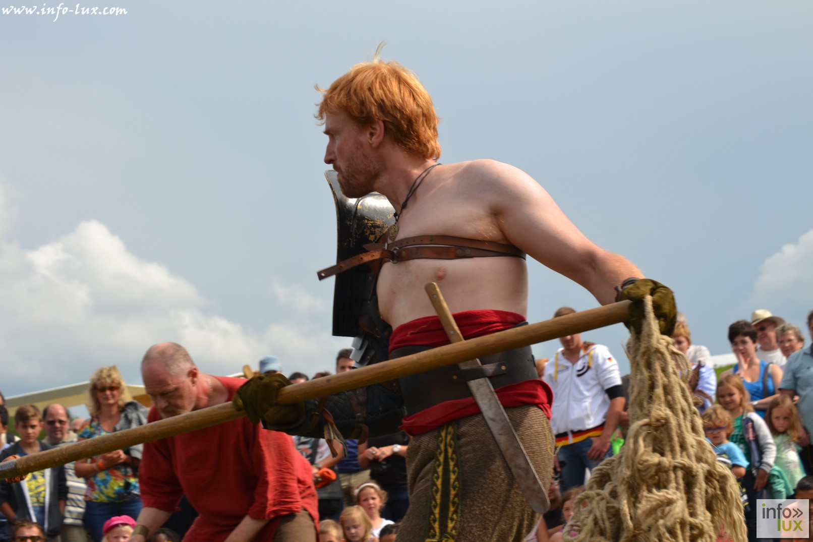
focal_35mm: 82
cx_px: 406
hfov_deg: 24.6
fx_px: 1863
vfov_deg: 16.6
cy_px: 271
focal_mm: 55
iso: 100
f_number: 8
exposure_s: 1/250
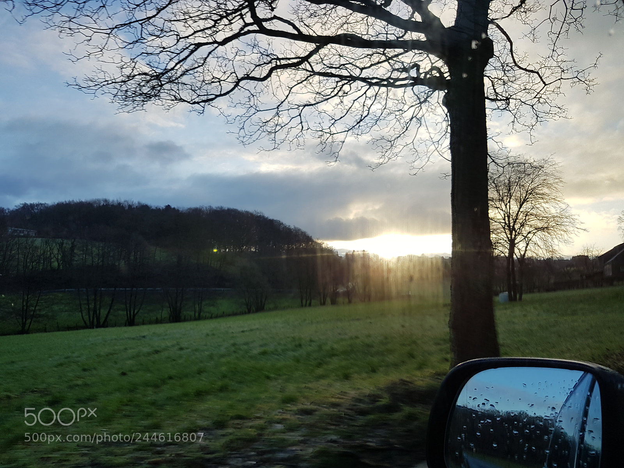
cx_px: 312
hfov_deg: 67.3
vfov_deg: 53.1
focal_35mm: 26
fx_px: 469
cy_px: 234
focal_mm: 4.2
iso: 40
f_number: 1.7
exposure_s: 1/652
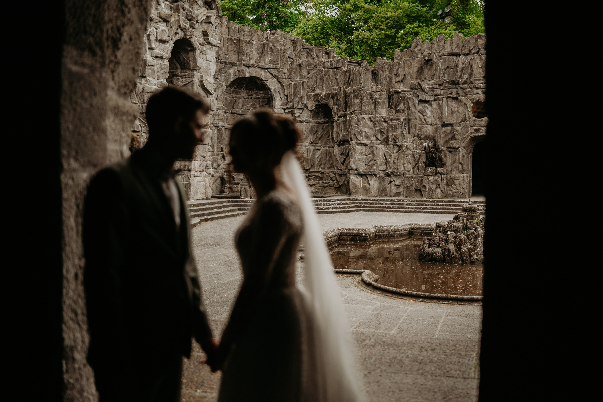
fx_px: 586
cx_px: 302
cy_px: 201
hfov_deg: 54.4
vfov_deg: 37.9
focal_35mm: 35
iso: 200
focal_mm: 35
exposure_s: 1/3200
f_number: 1.4
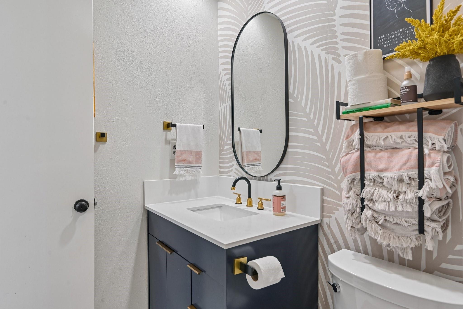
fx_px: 257
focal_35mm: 20
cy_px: 154
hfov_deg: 84.0
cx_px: 232
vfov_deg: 61.9
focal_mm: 20
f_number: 8
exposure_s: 1/5
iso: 400
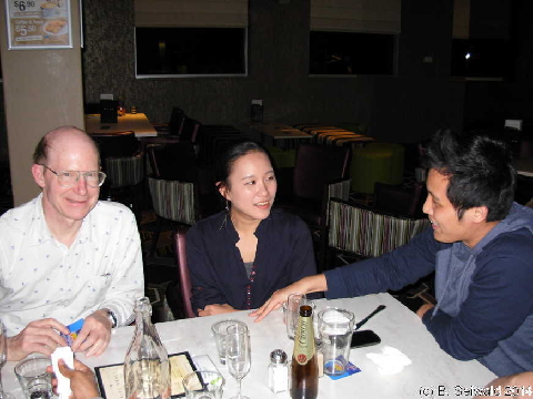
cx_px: 266
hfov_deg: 49.0
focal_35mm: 38
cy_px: 200
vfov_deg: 37.7
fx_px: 585
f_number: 2.9
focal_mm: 6.3
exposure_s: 1/67.8
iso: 168
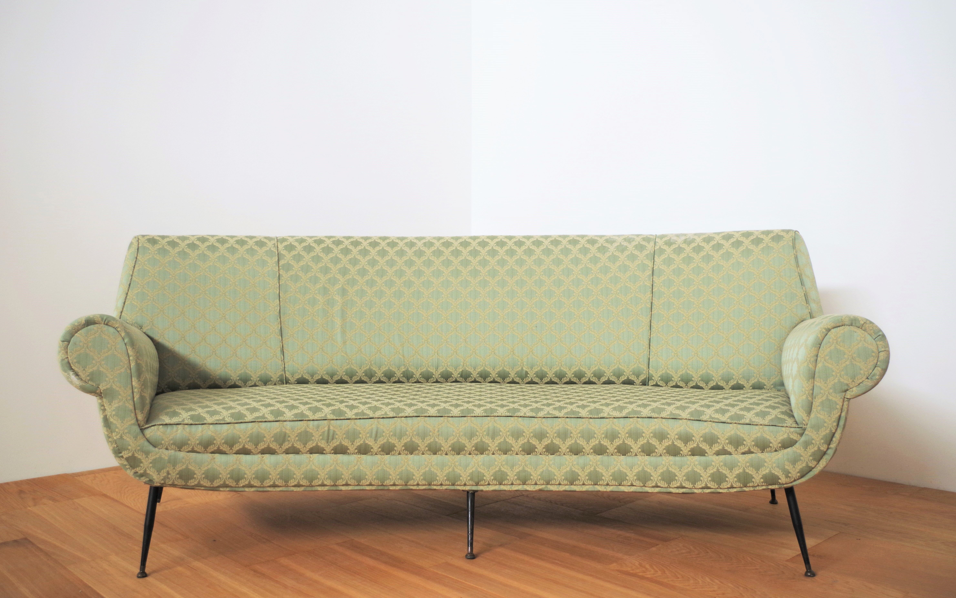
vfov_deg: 39.4
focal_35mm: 32
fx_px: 834
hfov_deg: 59.7
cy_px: 301
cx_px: 482
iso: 200
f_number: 4
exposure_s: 1/60
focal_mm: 21.25
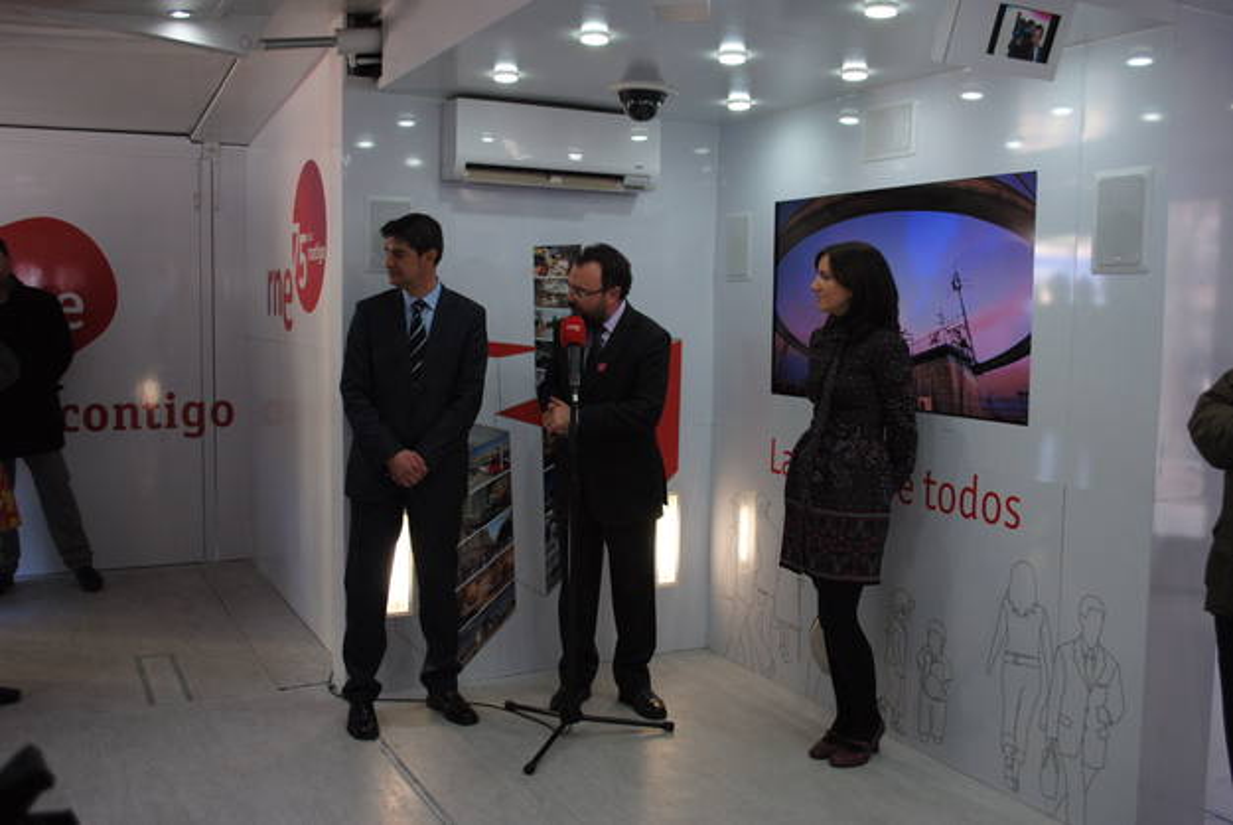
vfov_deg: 40.1
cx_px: 616
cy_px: 412
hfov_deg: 57.2
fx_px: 1131
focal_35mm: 33
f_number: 4
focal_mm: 22
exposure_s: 1/100
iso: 400
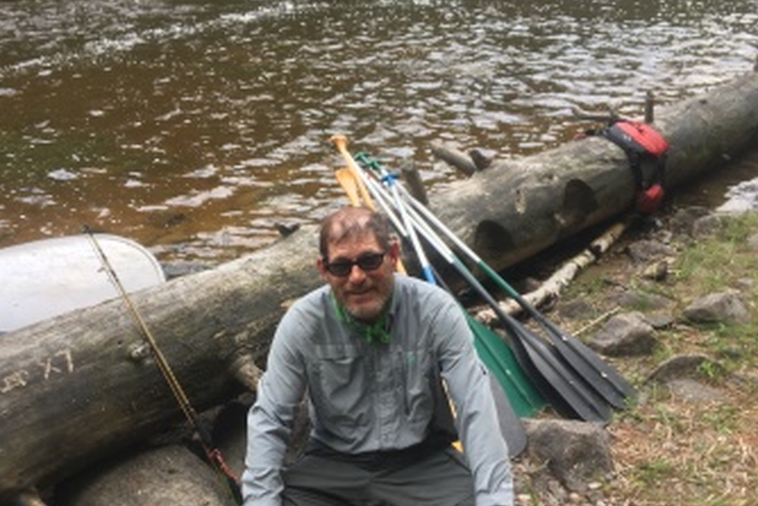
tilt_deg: -29.1
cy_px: 304
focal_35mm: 33
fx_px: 695
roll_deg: +0.2
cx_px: 352
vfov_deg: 39.8
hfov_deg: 57.1
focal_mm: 4.15
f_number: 2.2
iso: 25
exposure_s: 1/120
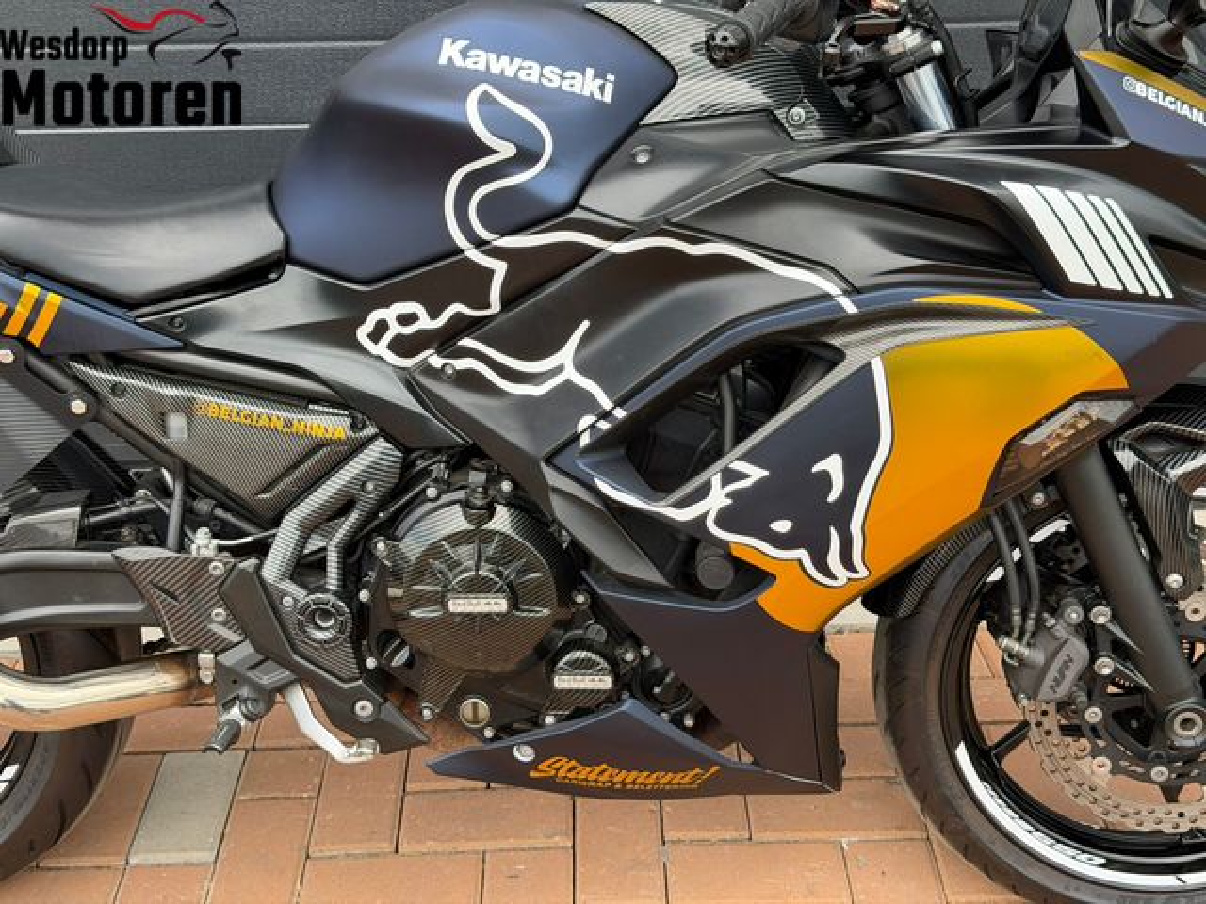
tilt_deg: -25.6
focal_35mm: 48
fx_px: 1672
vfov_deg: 30.3
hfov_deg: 39.7
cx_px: 603
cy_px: 452
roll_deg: +0.8
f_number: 1.78
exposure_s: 1/939
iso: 100
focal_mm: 6.76
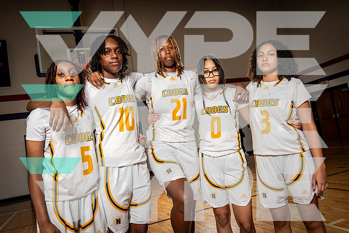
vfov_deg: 46.4
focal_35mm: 28
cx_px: 174
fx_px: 271
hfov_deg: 65.5
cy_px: 116
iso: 125
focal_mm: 28
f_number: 5.6
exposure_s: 1/250
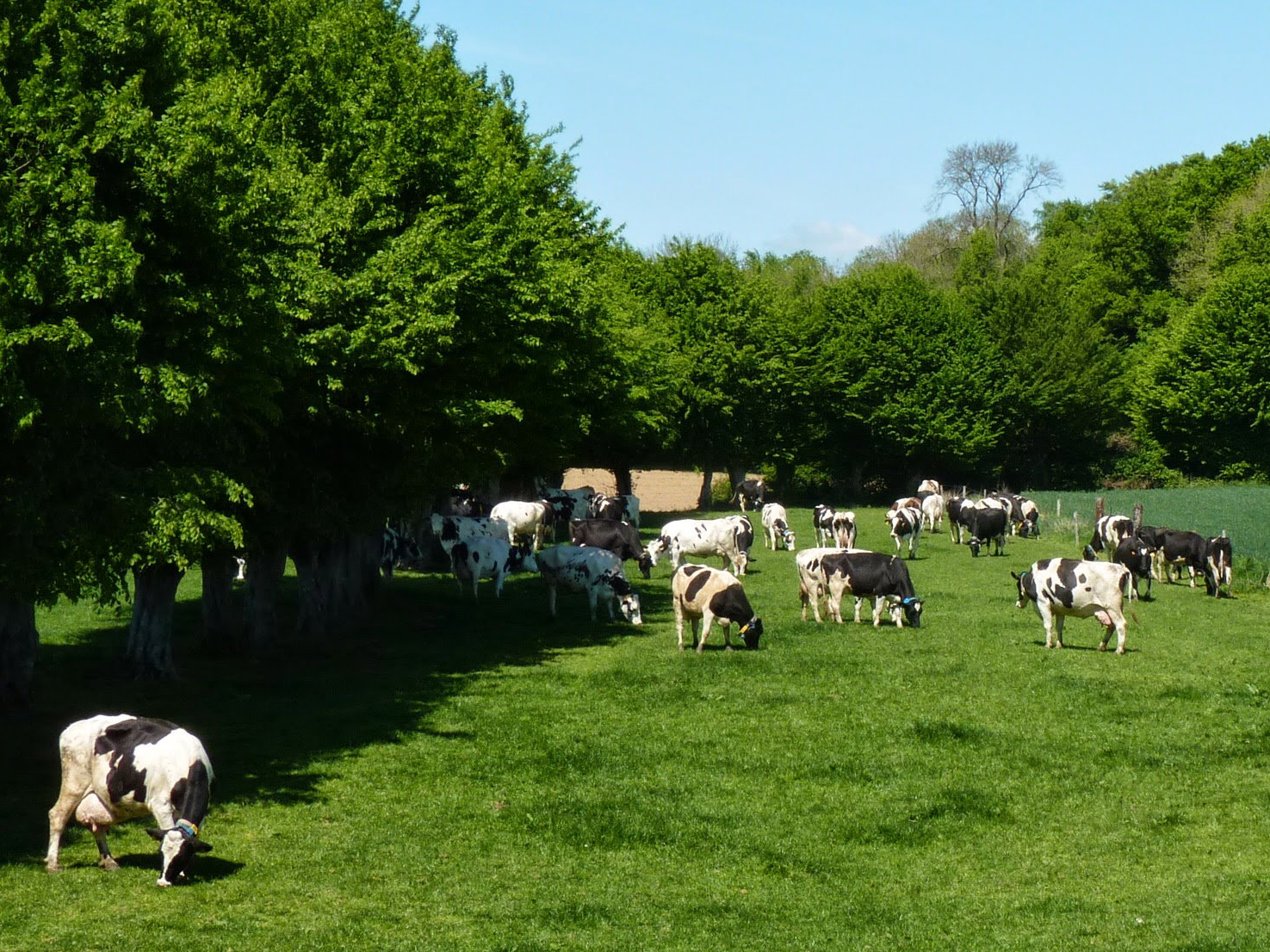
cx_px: 959
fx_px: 3375
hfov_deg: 21.1
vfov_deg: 16.1
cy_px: 509
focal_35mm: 92
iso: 80
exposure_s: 1/250
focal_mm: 9.5
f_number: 5.6
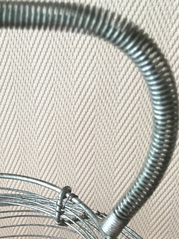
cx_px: -32
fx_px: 510
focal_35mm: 74
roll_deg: +13.6
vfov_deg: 24.2
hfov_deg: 18.9
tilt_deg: -44.4
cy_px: 278
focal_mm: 4.15
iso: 100
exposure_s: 1/33
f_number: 2.2
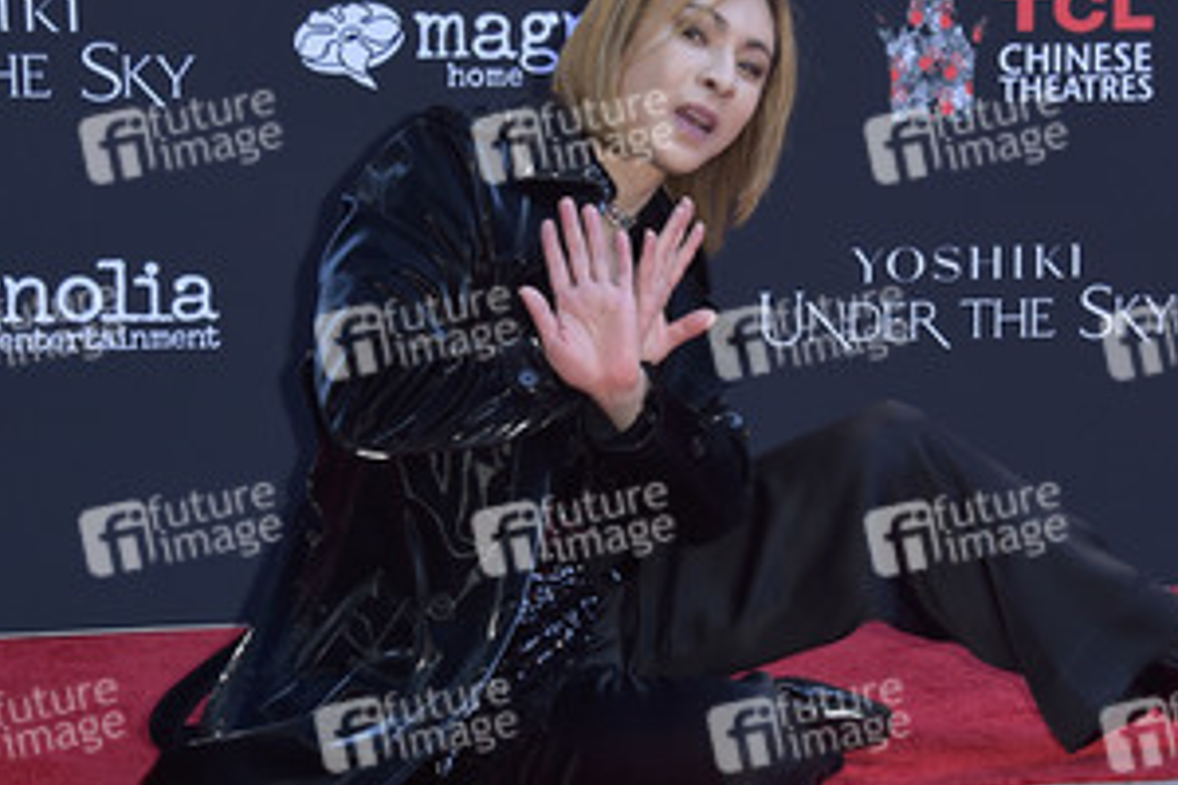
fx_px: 3828
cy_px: 432
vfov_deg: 11.7
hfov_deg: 17.4
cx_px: 860
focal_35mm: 117
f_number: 6.3
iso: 400
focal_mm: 78
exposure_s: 1/250
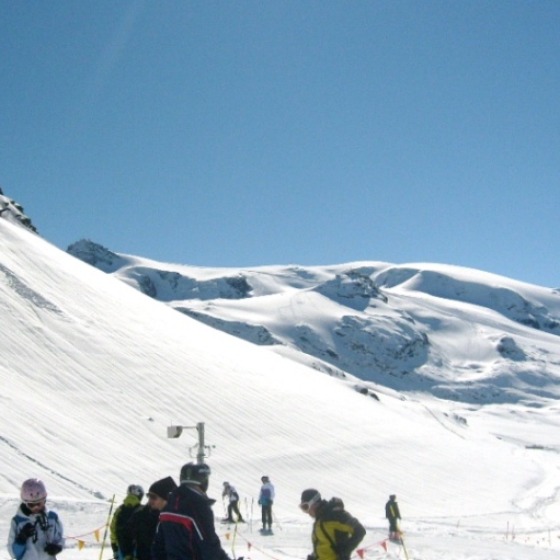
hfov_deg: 32.2
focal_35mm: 53
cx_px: 282
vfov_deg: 32.2
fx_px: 970
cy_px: 302
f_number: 7.1
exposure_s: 1/1500
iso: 80
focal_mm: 5.8
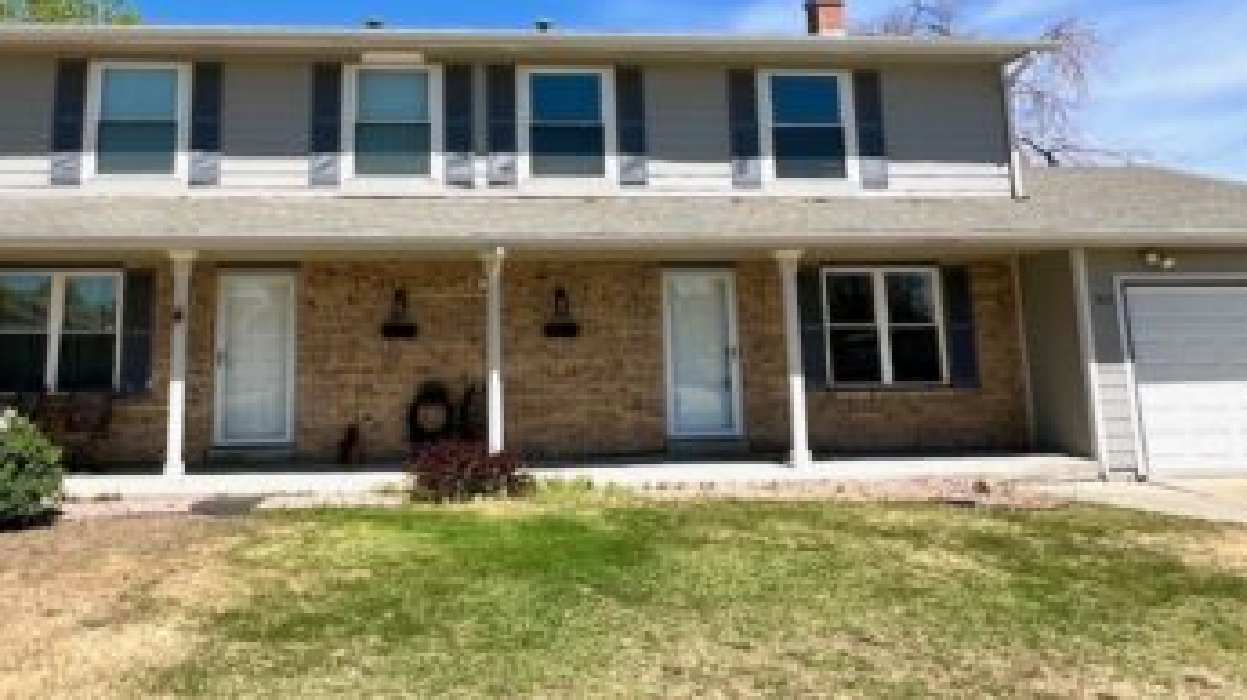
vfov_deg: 40.0
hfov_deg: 67.0
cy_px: 156
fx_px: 925
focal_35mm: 28
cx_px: 475
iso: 32
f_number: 1.8
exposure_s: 1/1410
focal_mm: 1.57
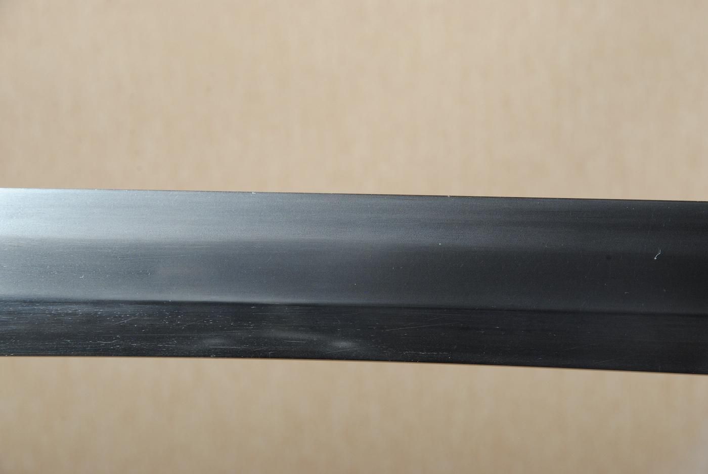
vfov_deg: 8.7
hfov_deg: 13.0
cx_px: 354
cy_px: 237
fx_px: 3101
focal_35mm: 158
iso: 400
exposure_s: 1/2
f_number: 11
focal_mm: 105
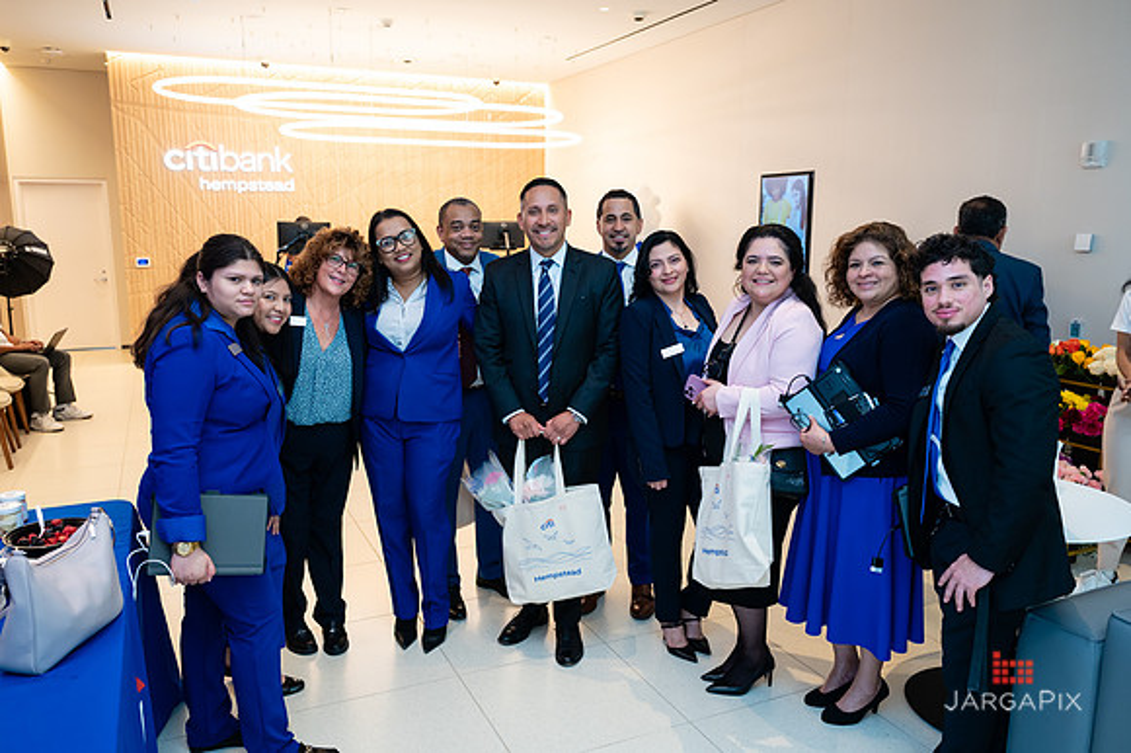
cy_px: 376
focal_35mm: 28
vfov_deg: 46.9
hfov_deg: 66.2
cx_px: 566
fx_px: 868
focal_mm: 27
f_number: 4
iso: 1000
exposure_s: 1/200
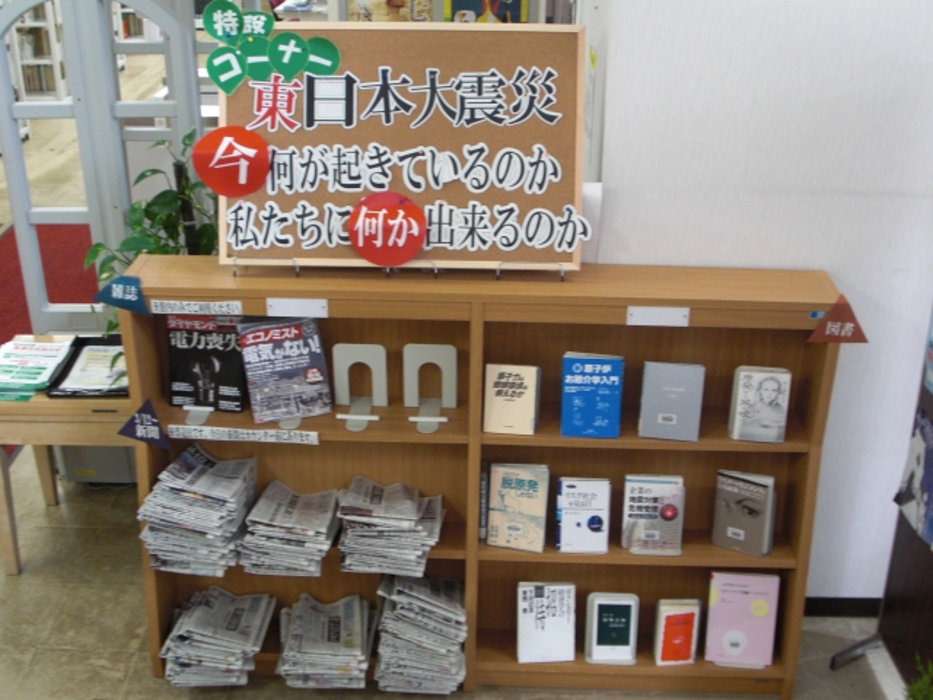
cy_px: 350
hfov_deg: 43.9
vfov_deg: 33.6
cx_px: 466
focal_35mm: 43
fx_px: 1159
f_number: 3.1
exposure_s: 1/25
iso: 200
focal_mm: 7.6
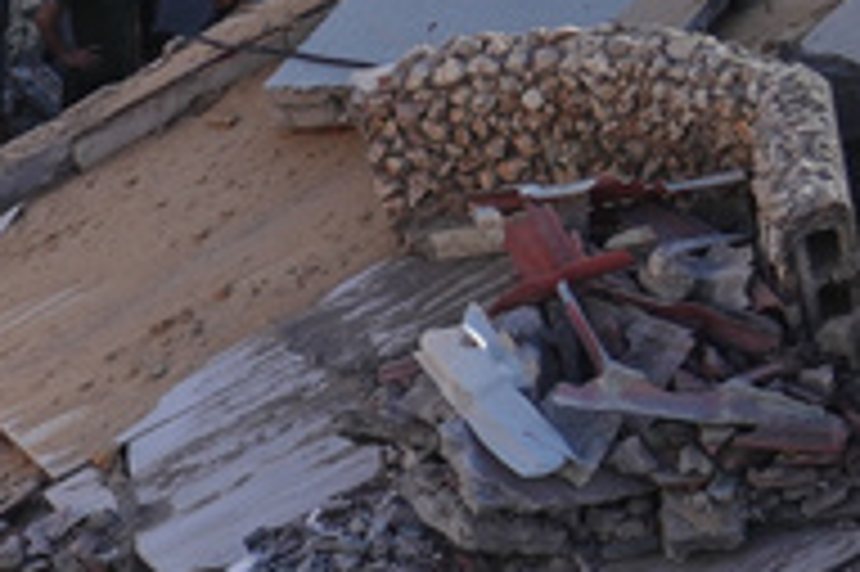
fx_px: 3079
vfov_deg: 10.1
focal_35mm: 129
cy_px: 1000
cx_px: -747
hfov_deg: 13.9
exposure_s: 1/2000
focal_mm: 24
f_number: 4
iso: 320
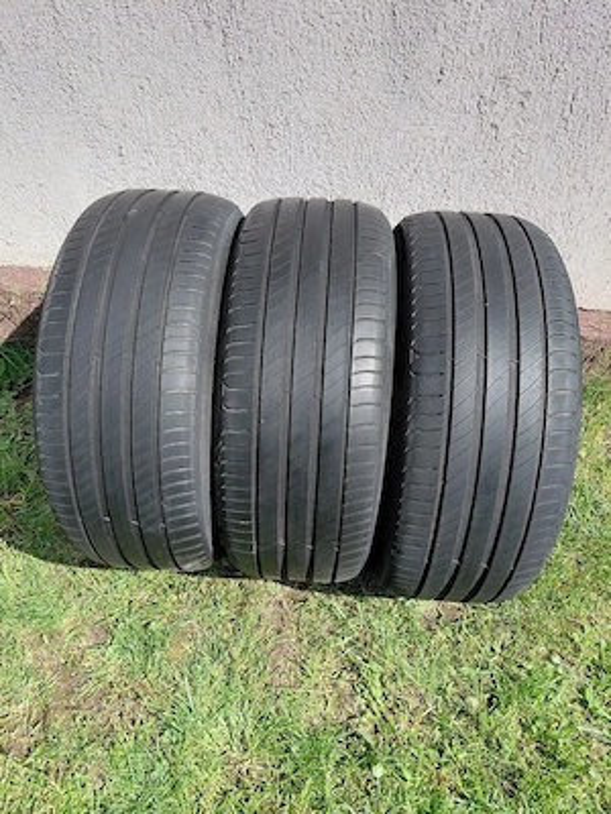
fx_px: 588
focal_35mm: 25
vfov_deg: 69.4
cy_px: 407
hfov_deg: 54.9
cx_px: 306
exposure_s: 1/1667
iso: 50
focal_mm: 4.69
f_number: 1.8
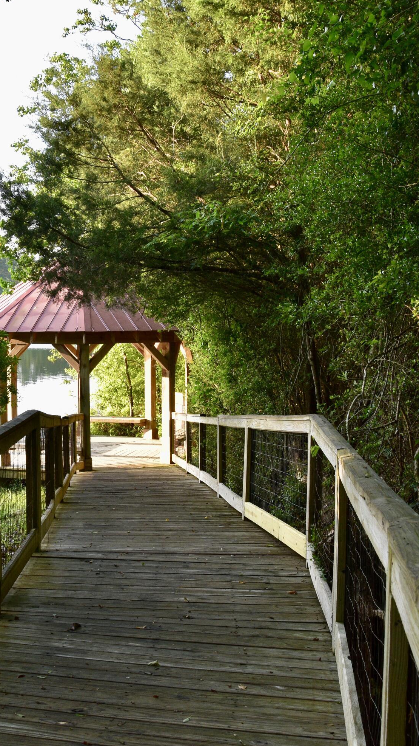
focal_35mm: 43
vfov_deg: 47.4
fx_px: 849
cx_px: 79
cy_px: 369
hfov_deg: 27.1
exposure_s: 1/80
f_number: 8
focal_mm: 18
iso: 400
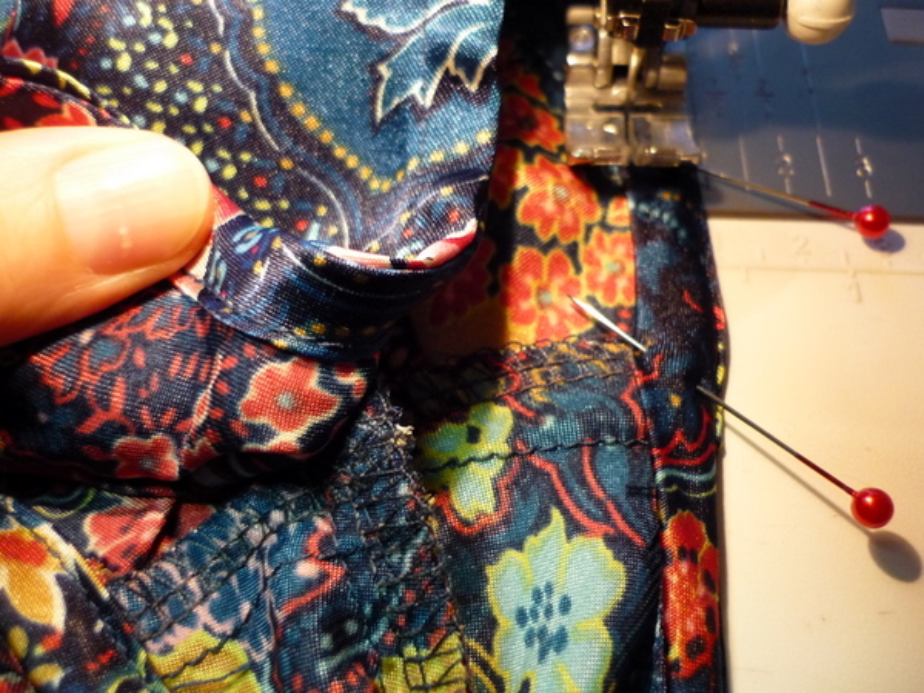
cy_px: 346
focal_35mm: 33
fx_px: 881
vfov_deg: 42.9
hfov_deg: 55.4
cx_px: 462
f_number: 2.8
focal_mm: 5.5
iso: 320
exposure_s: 1/30
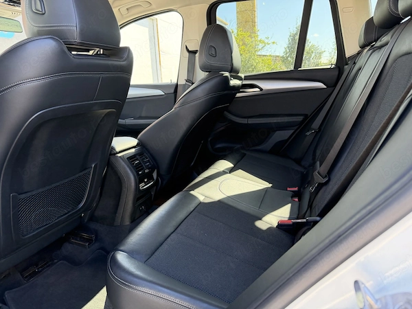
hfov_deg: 71.6
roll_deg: +2.0
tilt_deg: -10.7
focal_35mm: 24
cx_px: 206
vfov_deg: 56.8
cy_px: 154
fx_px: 286
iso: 200
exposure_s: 1/190
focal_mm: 6.76
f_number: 1.78
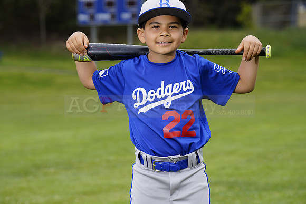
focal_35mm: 160
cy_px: 102
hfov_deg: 12.8
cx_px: 153
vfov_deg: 8.6
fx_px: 1360
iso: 100
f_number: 6.3
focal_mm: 160
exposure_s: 1/250
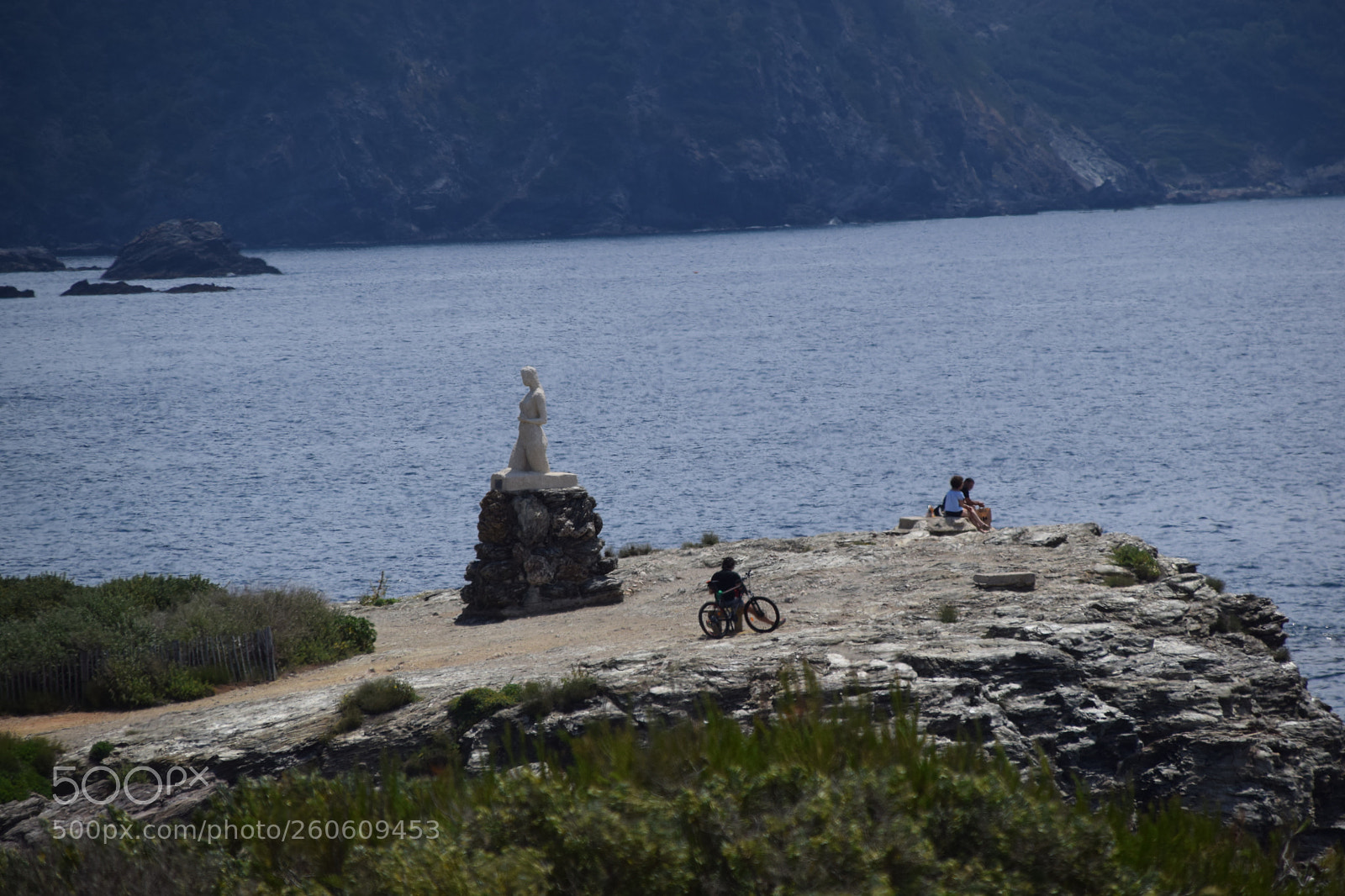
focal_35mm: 300
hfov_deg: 6.9
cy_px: 448
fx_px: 11205
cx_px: 672
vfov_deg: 4.6
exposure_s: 1/1000
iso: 200
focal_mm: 200
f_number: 8
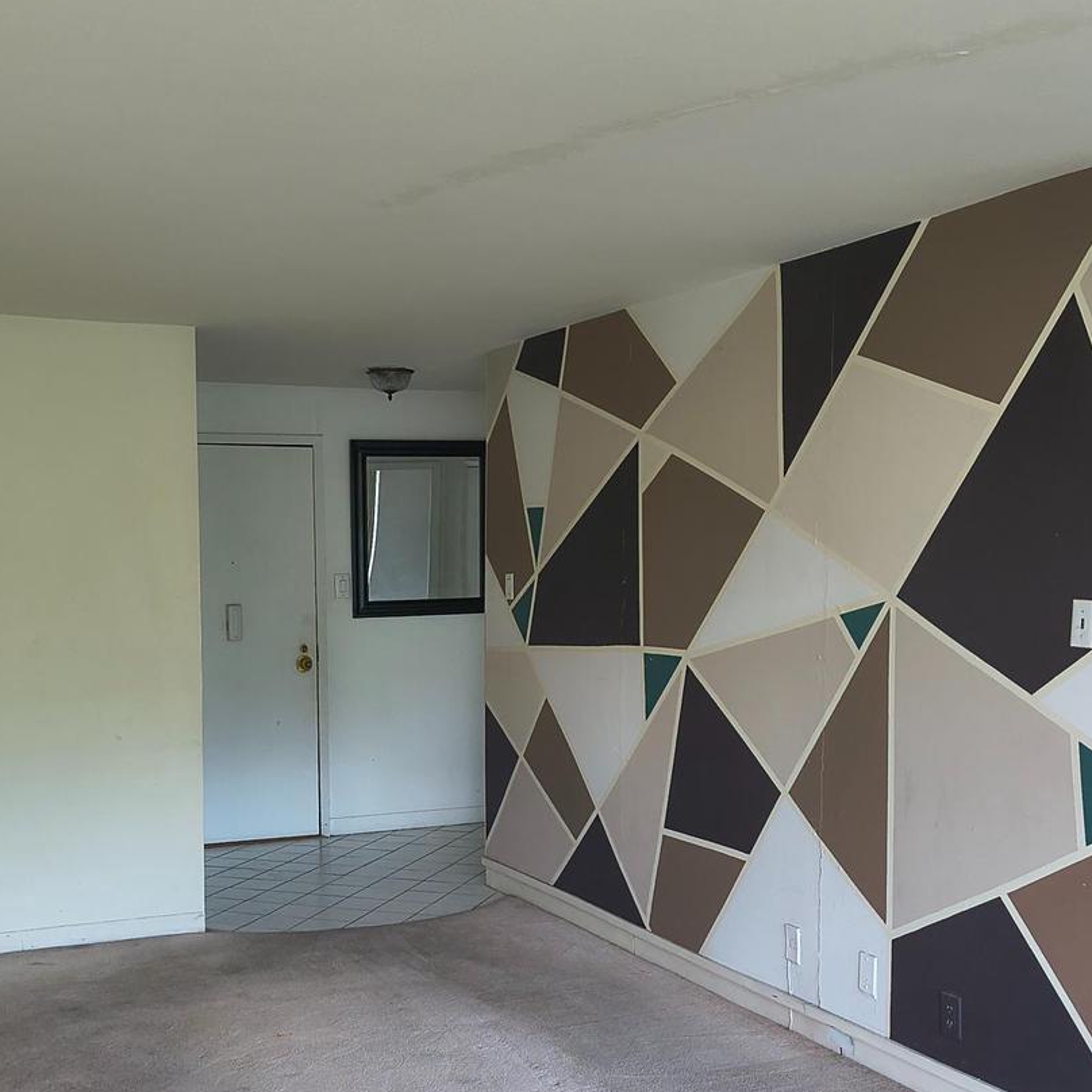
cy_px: 680
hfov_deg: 39.8
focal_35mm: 42
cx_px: 424
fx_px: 1499
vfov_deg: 39.8
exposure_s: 1/120
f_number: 1.7
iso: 766
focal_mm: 4.68
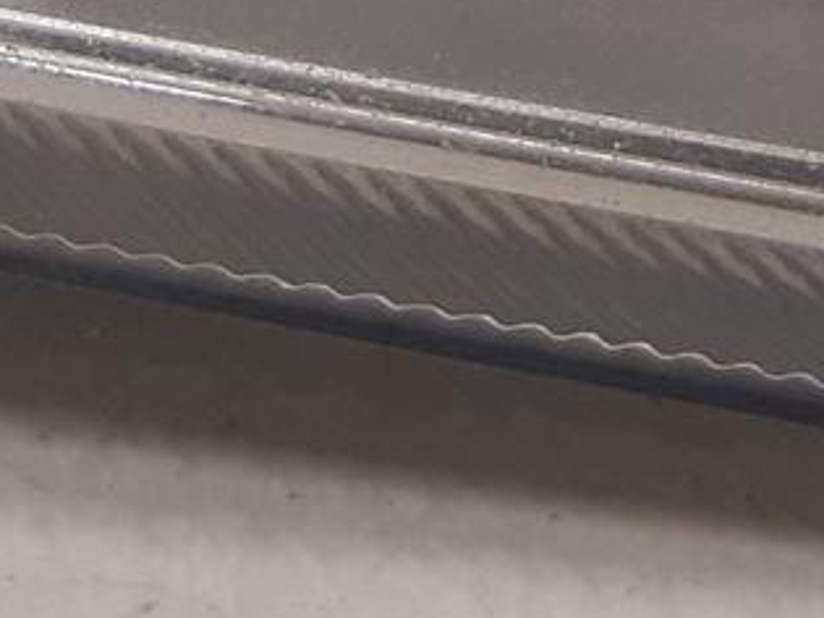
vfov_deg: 8.6
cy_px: -333
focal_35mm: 169
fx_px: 4021
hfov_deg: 11.6
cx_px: 746
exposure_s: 1/60
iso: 125
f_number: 1.7
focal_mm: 3.93
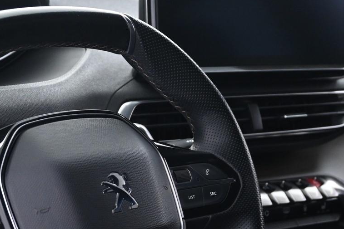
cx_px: 102
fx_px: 889
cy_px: 206
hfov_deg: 21.8
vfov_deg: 14.6
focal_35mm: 93
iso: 1600
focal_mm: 29
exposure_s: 1/6
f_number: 4.8
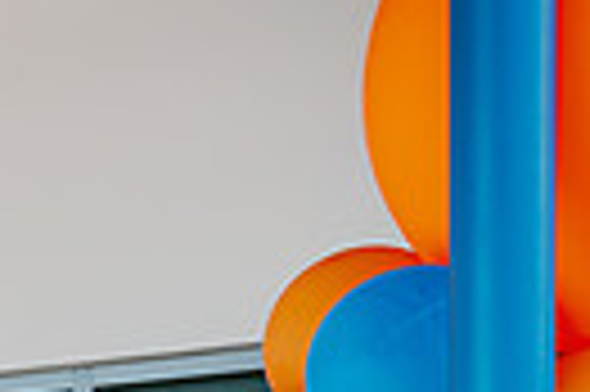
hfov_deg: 14.2
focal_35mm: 122
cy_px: 721
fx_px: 1997
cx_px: -581
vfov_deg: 10.5
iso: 125
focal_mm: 27.5
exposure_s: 1/160
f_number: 4.5
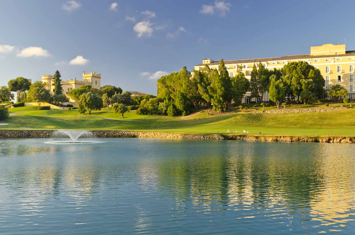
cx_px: 178
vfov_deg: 36.7
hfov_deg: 53.2
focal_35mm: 36
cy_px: 118
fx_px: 354
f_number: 6.3
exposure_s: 1/60
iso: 400
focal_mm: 24
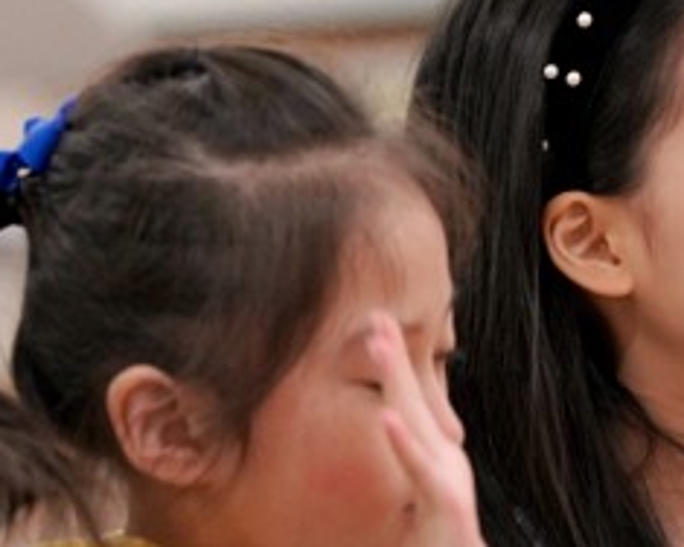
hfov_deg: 3.8
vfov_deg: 3.1
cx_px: 530
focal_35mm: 506
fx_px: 10243
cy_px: 538
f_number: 4
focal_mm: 141
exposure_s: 1/160
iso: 2000
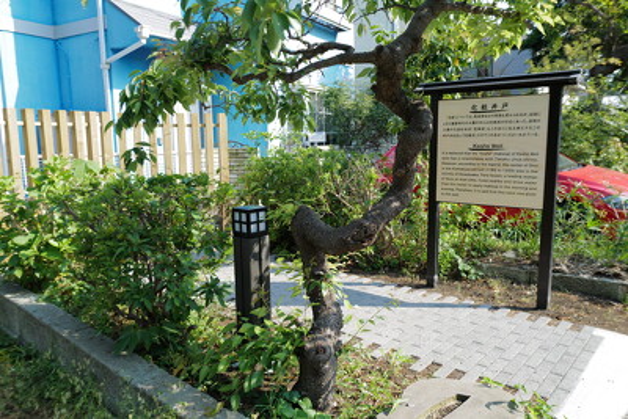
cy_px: 210
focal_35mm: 28
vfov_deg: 46.4
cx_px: 314
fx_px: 489
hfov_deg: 65.5
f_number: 4
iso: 100
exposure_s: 1/200
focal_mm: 28
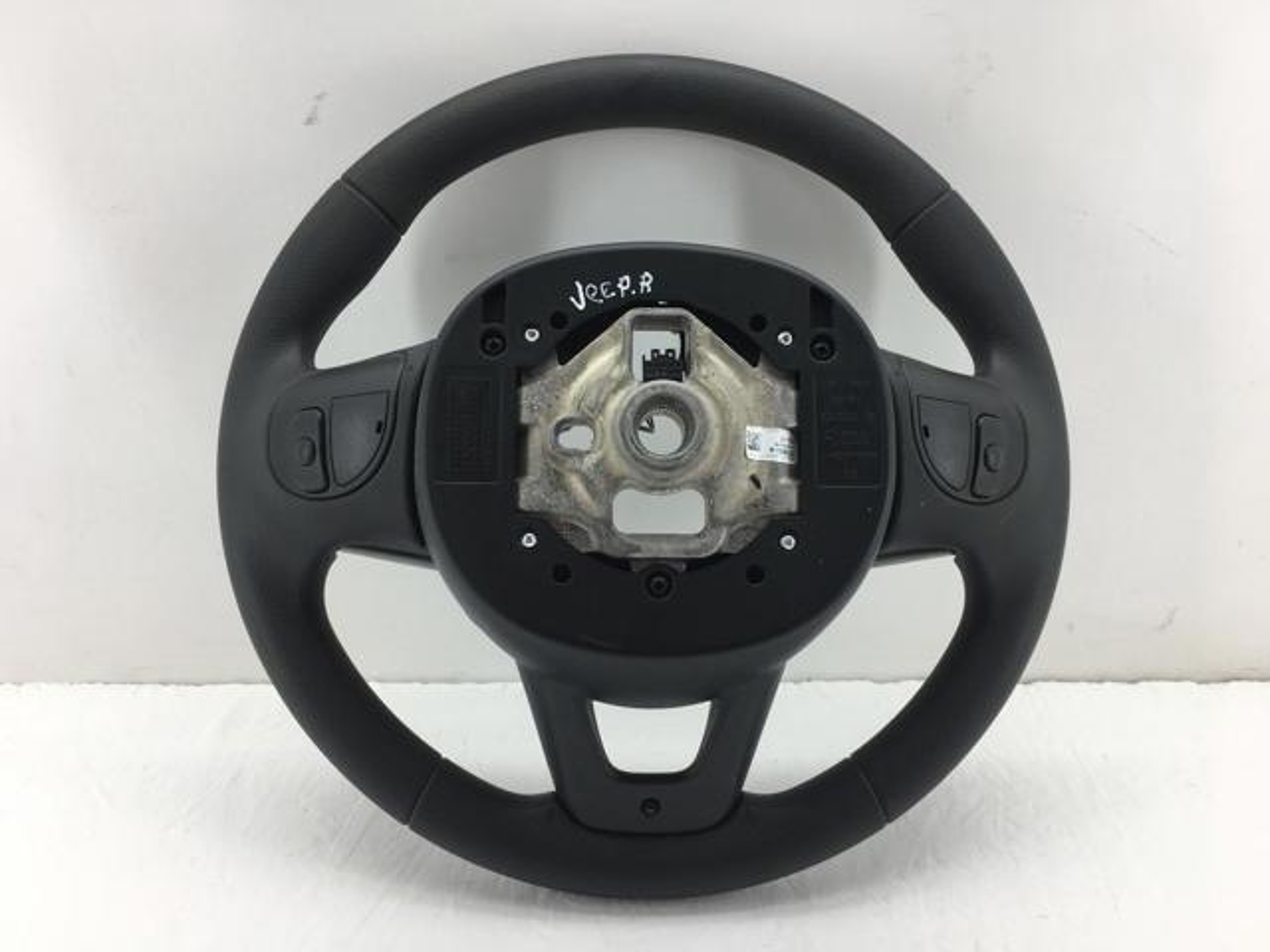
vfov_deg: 48.2
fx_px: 1064
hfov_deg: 61.7
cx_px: 635
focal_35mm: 29
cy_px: 476
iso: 25
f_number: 2.2
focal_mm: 4.15
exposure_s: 1/100
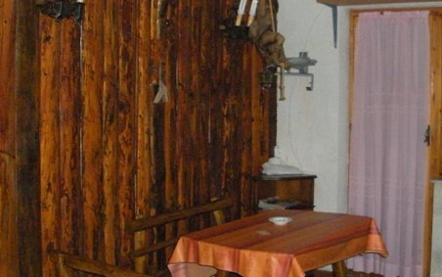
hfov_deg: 37.1
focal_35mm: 54
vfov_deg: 23.9
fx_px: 651
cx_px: 297
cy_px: 103
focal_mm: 6.3
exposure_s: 1/8
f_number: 3.5
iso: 800
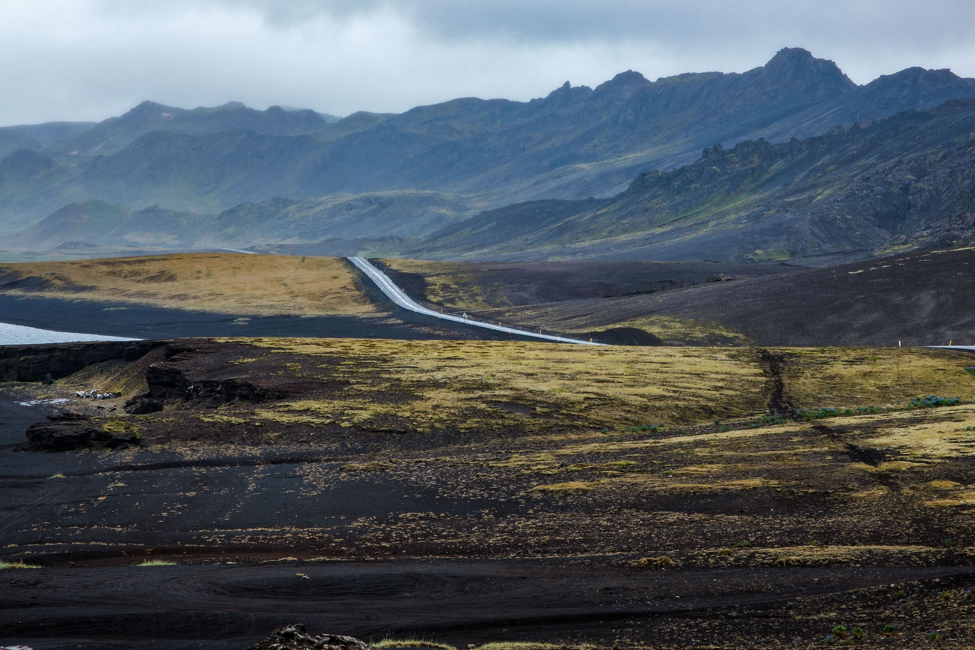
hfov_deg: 18.9
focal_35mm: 108
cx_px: 488
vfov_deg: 12.7
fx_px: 2925
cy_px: 325
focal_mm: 72.1
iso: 400
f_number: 10
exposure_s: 1/105
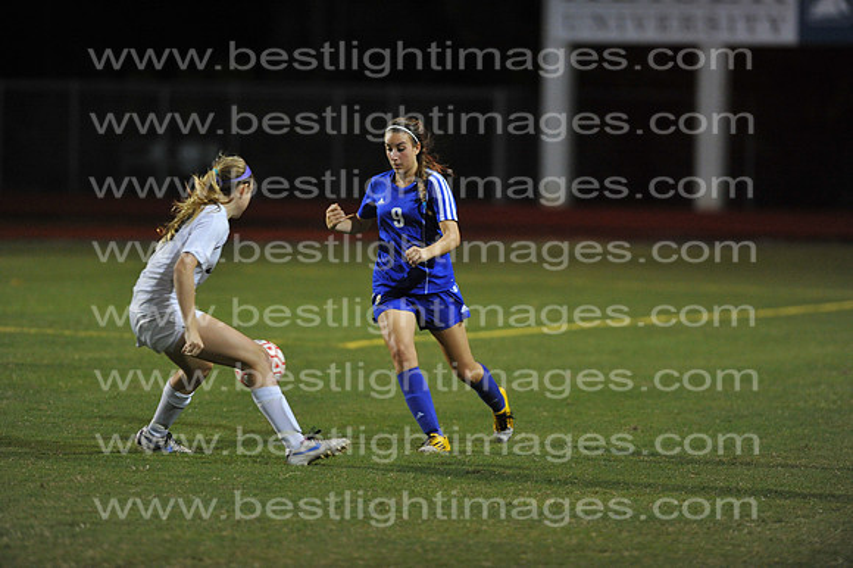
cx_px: 426
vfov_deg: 4.6
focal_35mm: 300
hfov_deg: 6.9
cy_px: 284
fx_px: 7104
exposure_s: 1/400
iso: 5000
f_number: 3.2
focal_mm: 300
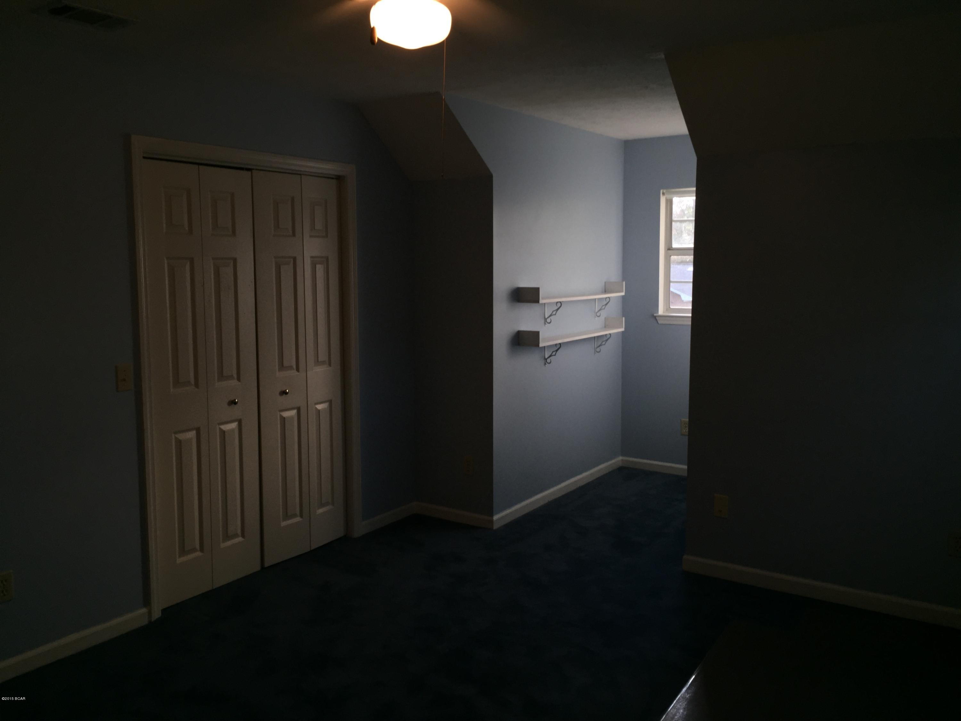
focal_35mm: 29
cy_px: 360
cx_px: 480
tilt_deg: -6.8
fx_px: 805
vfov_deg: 48.2
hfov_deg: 61.7
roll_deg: -0.1
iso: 32
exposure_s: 1/78
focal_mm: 4.15
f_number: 2.2
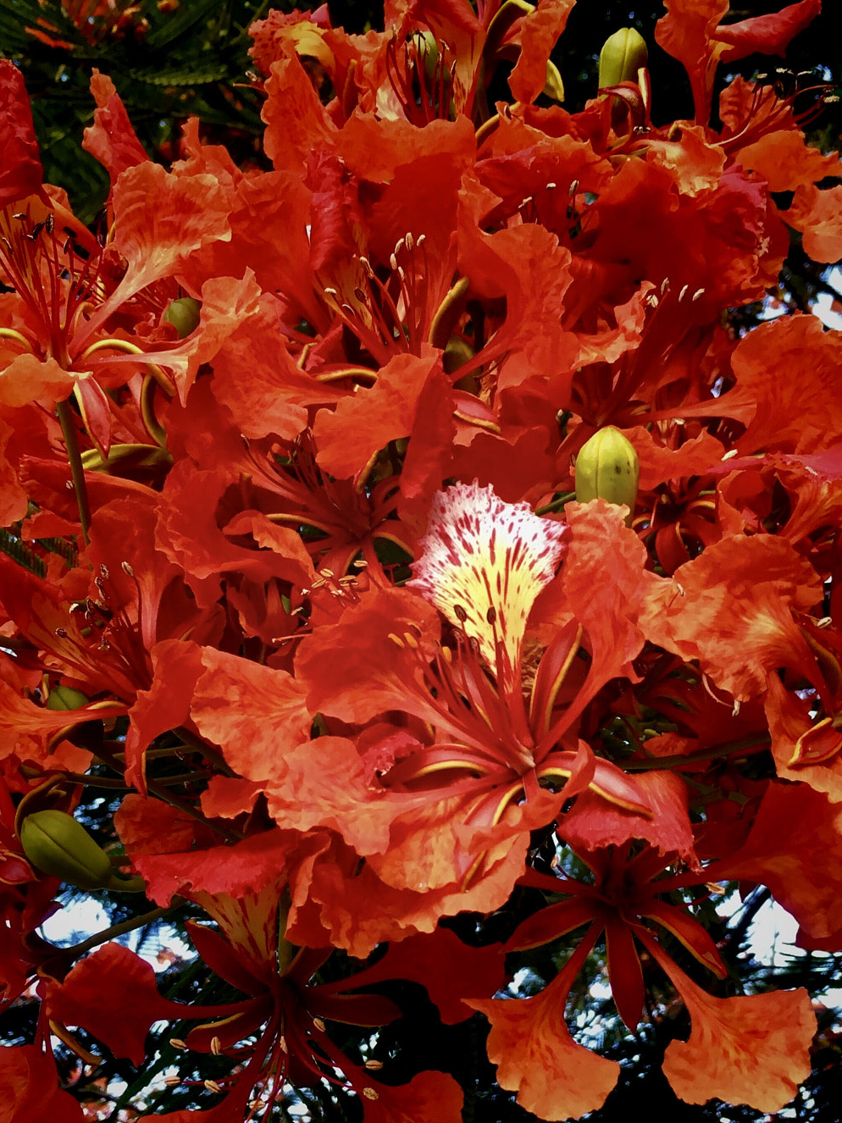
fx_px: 1135
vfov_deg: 52.5
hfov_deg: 40.7
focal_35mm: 35
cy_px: 617
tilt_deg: +46.8
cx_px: 409
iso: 32
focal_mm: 4.15
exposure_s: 1/40
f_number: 2.2
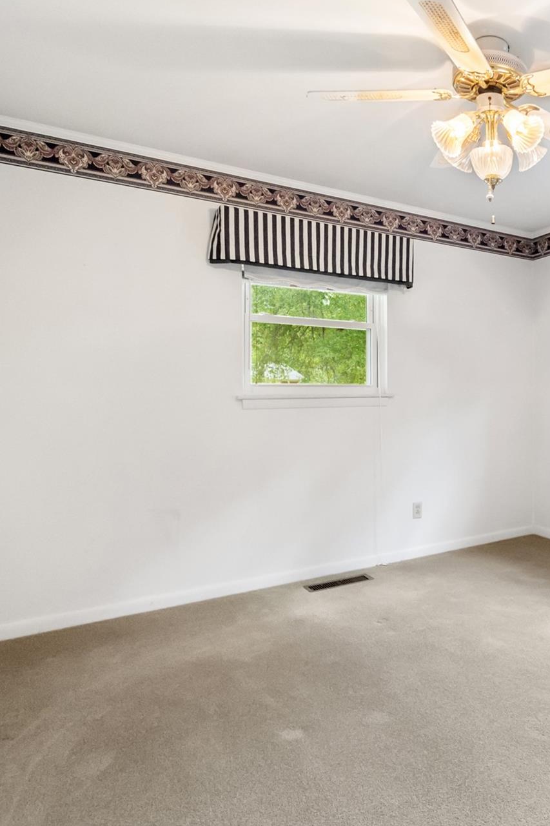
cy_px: 415
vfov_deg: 73.8
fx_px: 550
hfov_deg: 46.7
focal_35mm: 24
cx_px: 516
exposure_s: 1/30
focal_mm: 10
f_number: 7.1
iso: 1250
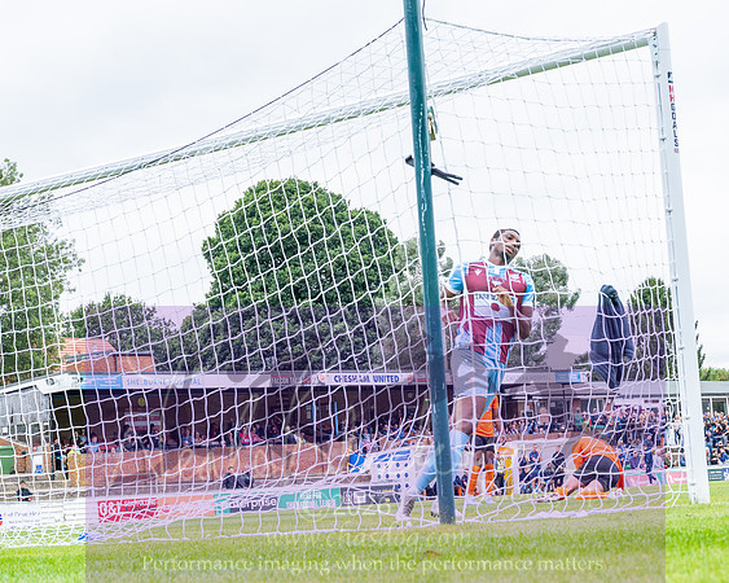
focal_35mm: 85
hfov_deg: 22.5
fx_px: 1828
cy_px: 292
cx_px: 430
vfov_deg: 18.1
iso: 2800
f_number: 8
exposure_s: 1/1500
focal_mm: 50
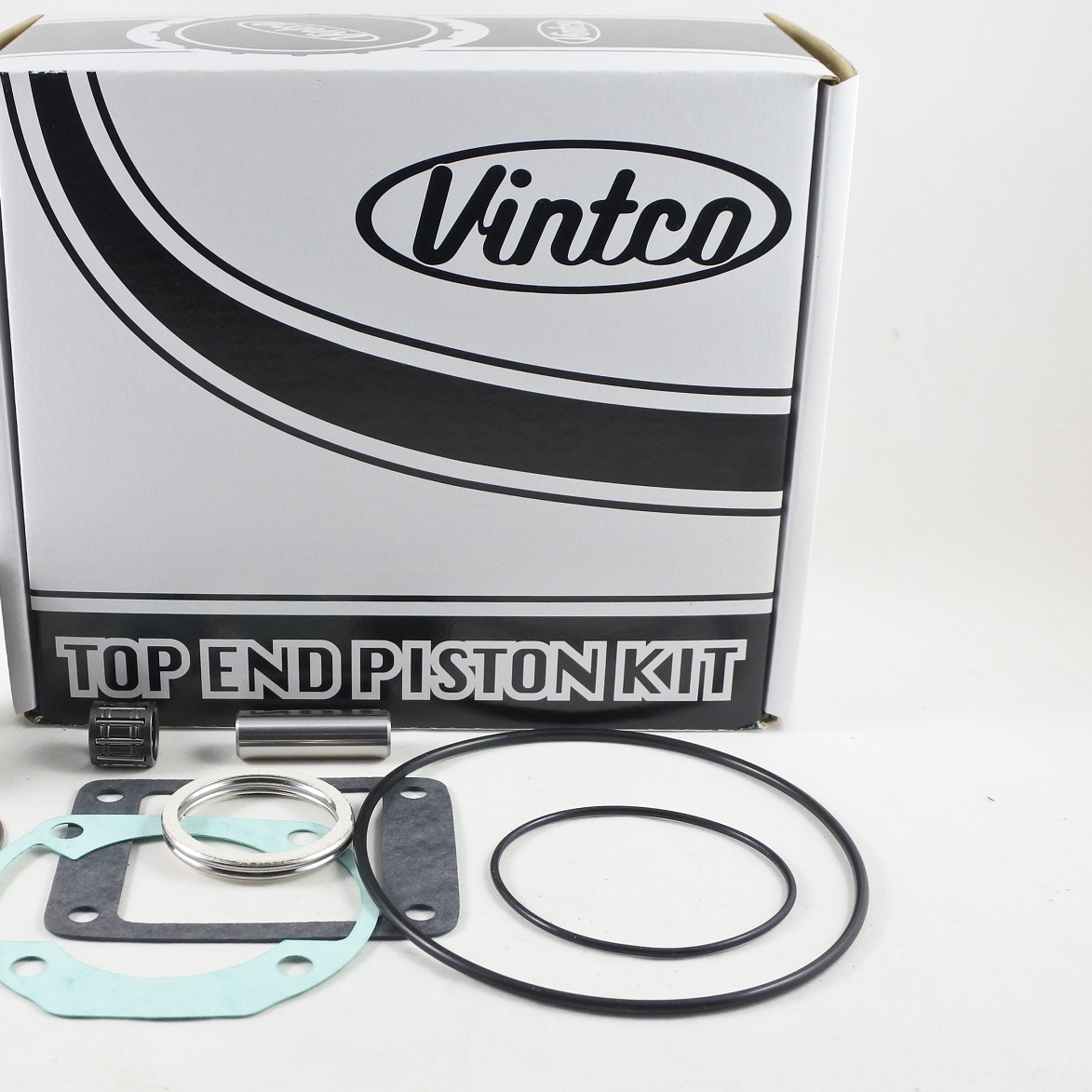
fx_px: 1392
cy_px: 554
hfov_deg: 41.7
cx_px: 288
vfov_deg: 42.8
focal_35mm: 39
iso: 500
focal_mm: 11.2
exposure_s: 1/125
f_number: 3.8
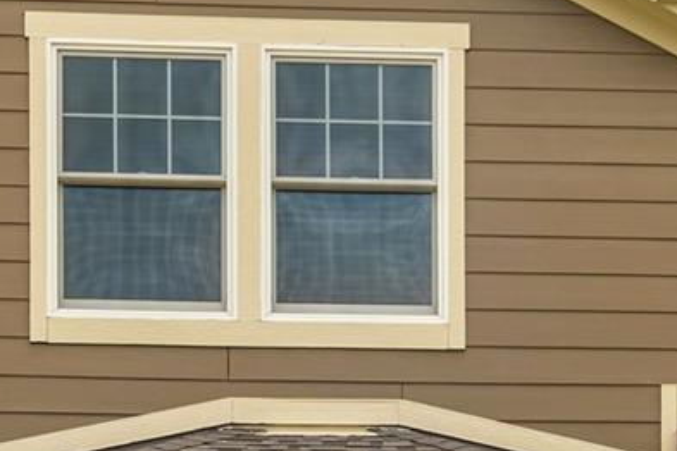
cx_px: 331
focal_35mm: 122
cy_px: 520
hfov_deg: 16.8
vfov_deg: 11.1
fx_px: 2294
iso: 125
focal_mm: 30
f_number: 7.1
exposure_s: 1/160
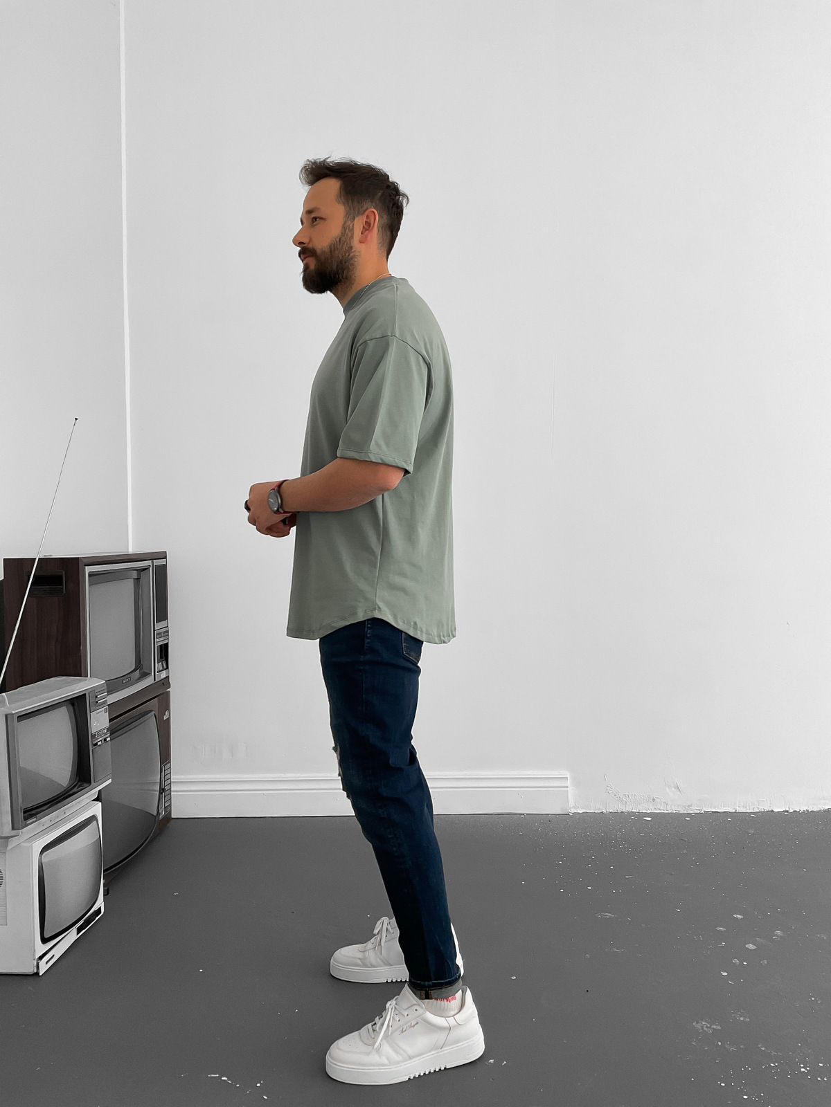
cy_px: 554
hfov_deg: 48.2
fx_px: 928
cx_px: 416
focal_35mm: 29
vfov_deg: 61.7
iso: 64
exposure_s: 1/120
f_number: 1.8
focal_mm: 3
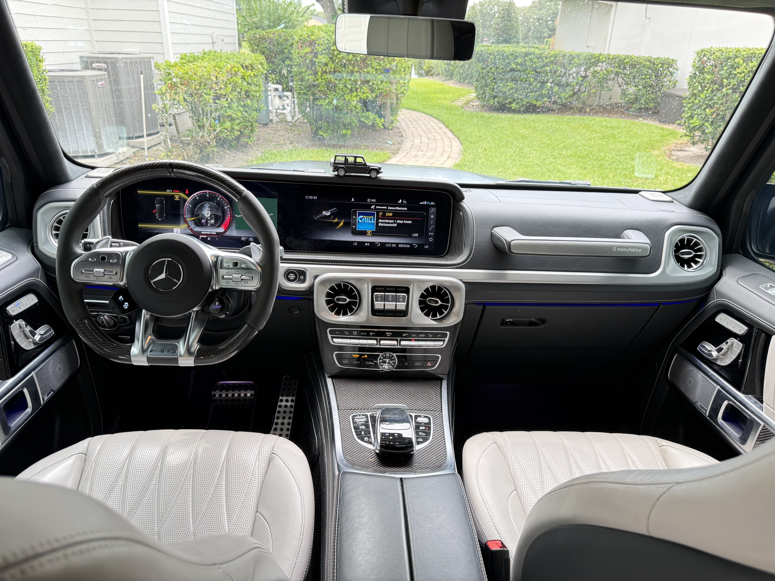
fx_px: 537
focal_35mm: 24
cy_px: 290
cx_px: 388
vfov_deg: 56.8
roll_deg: -2.2
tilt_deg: -23.6
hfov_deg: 71.6
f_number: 1.78
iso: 125
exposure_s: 1/102
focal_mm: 6.76
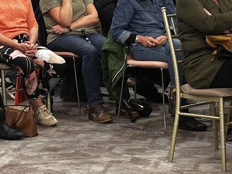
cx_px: 205
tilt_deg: -7.5
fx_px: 898
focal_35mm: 134
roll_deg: +0.8
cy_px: 70
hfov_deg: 14.6
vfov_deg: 11.1
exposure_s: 1/33
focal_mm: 6.86
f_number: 1.78
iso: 320
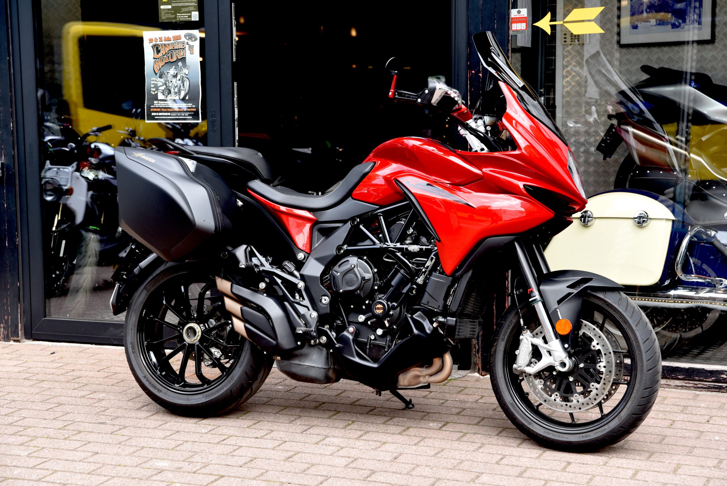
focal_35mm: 70
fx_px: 1414
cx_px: 364
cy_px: 243
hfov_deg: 28.8
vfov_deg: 19.5
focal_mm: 70
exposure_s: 1/80
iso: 100
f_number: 4.5
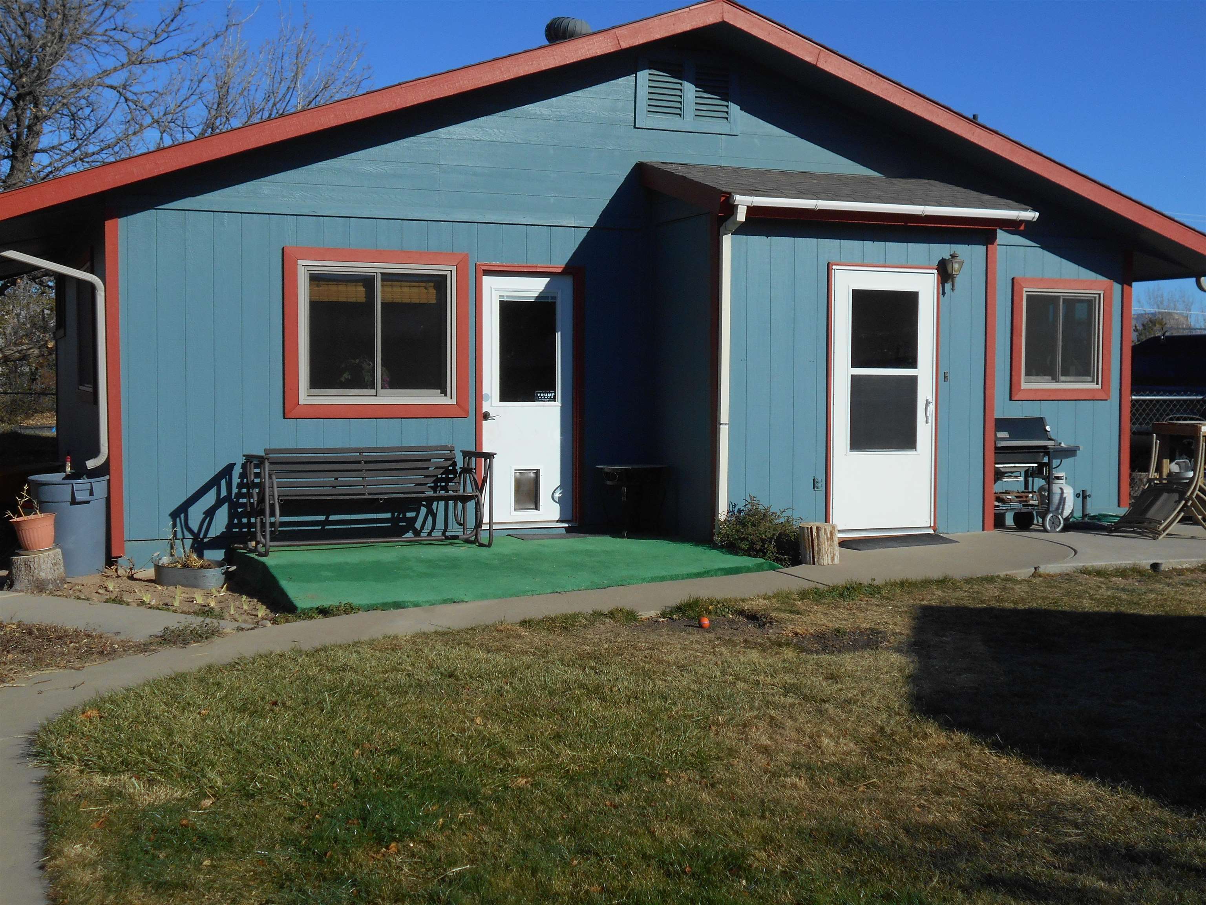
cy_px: 452
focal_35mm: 43
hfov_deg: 43.9
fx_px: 1498
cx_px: 603
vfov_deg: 33.6
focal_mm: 7.7
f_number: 4.2
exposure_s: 1/1250
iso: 80
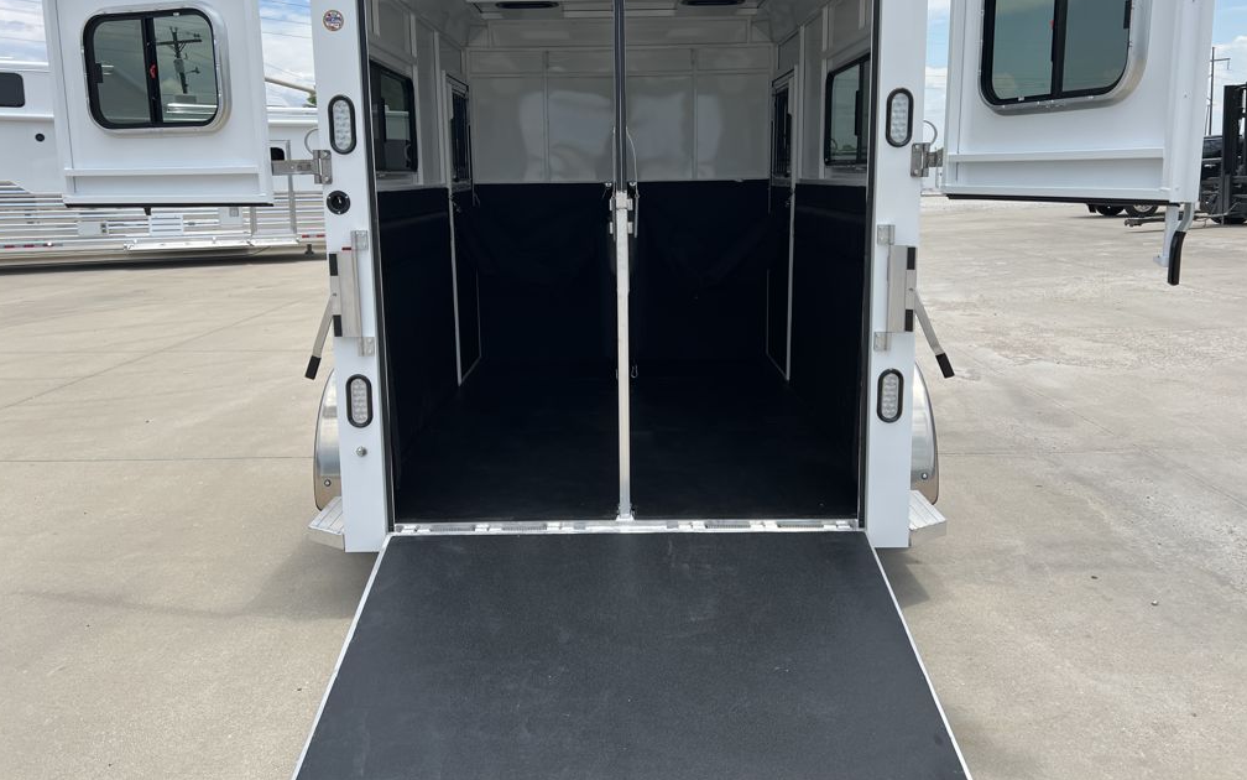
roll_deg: +2.6
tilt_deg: -4.9
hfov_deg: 66.5
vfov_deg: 44.3
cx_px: 619
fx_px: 952
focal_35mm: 28
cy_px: 317
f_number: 1.5
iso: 50
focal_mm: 5.7
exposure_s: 1/3165
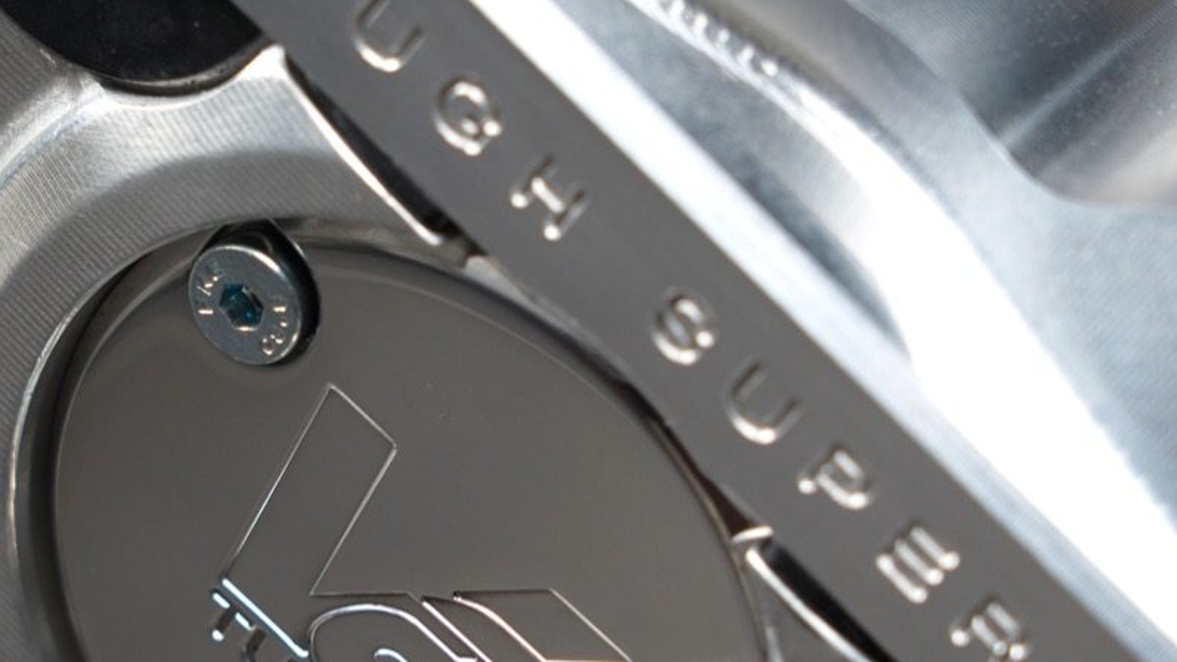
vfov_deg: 5.9
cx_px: 508
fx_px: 6459
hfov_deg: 10.4
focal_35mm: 207
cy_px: 406
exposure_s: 1/1.67
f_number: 7.1
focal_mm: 105
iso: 200
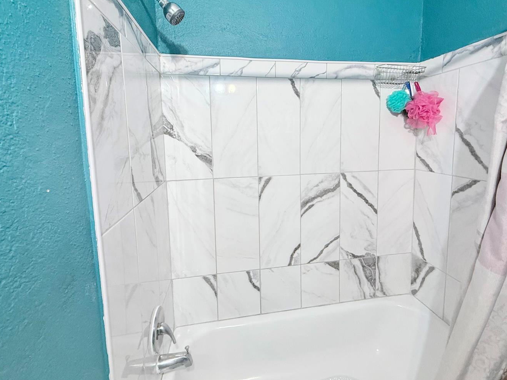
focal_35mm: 17
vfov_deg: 74.2
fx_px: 249
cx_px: 268
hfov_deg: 90.9
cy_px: 161
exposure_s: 1/60
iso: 250
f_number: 2.2
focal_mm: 2.22
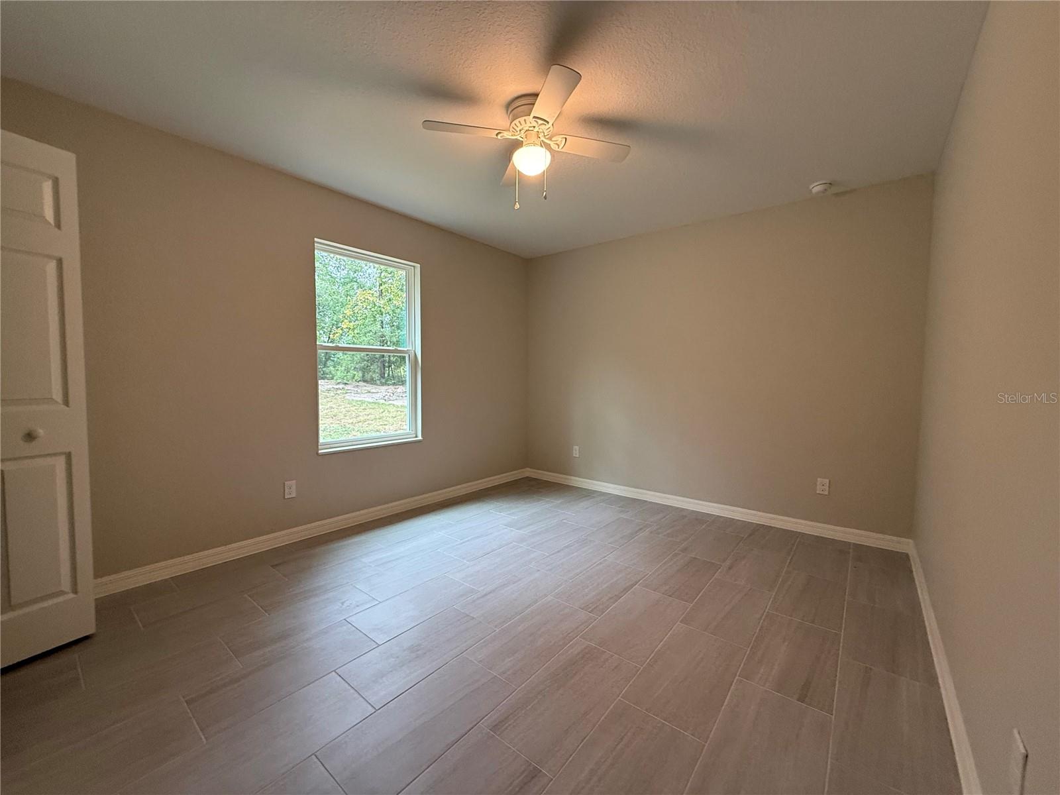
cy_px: 398
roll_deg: -0.3
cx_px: 530
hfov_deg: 102.1
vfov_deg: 85.7
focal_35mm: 14
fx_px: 429
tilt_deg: -3.5
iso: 320
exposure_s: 1/60
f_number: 2.2
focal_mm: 2.22
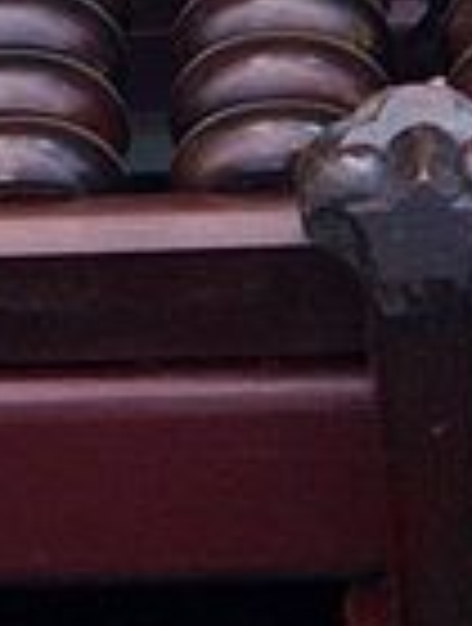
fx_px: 4217
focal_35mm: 233
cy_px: 232
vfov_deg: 8.5
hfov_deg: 6.3
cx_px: -333
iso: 400
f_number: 4
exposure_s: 1/30
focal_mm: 22
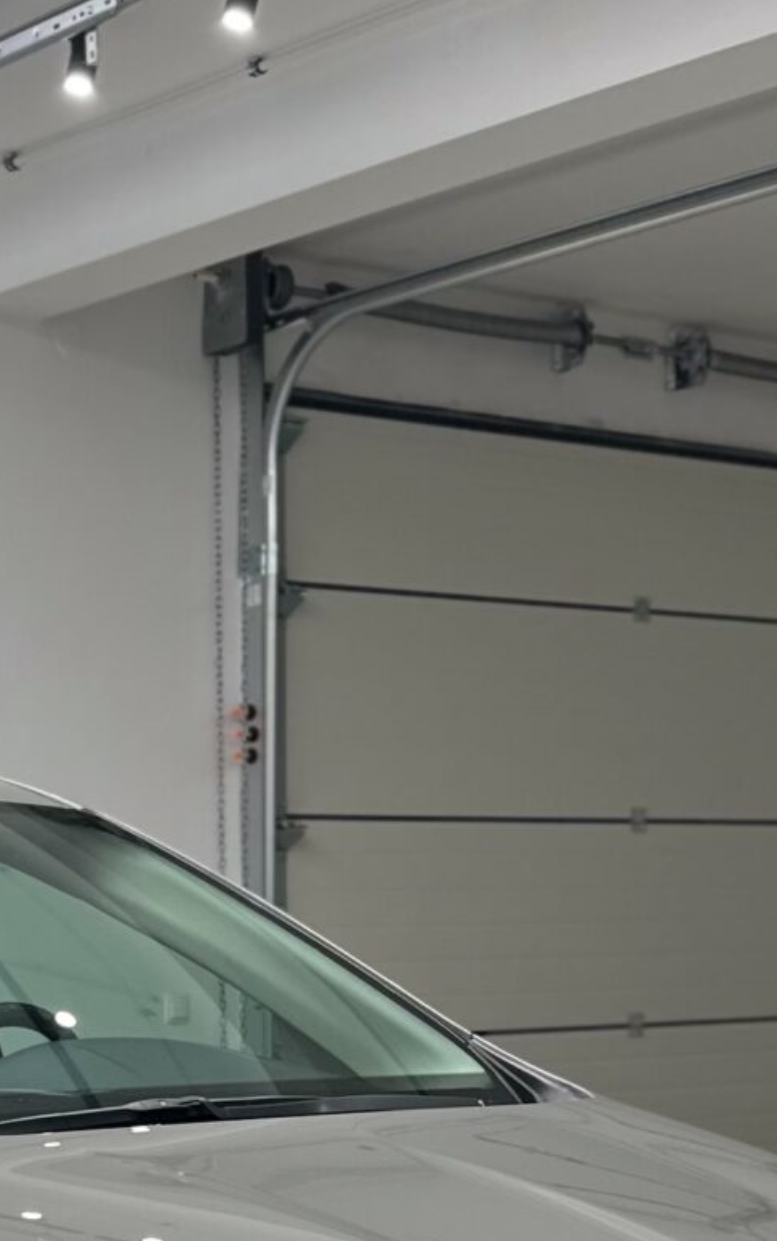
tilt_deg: -6.1
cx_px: -58
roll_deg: +1.1
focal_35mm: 84
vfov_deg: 23.3
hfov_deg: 15.2
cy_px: 1334
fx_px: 2843
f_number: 1.78
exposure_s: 1/252
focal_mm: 6.86
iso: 80
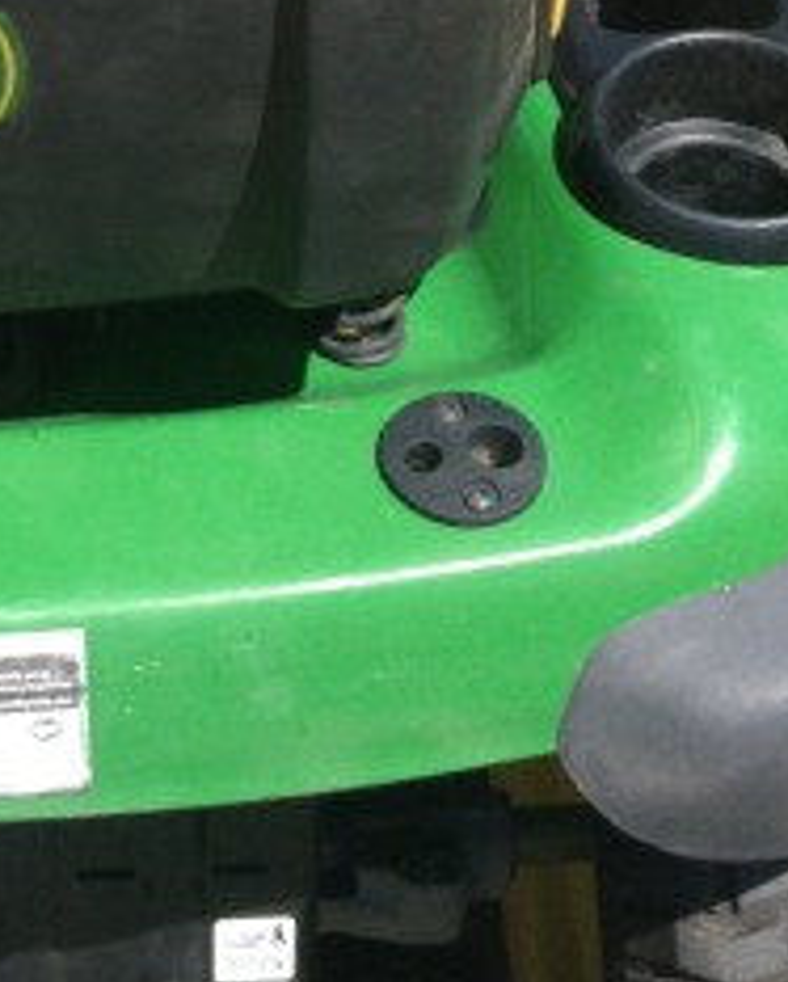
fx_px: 3637
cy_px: -78
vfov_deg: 15.0
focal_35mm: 125
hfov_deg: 12.2
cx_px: 0
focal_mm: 4.28
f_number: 2.4
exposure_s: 1/986
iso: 50
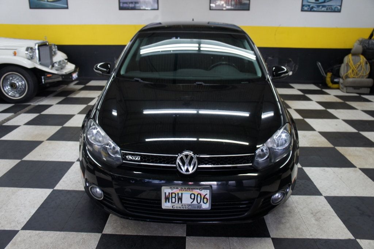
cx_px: 187
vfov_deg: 43.5
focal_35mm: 30
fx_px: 311
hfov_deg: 62.0
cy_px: 124
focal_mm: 20
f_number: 4
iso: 200
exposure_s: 1/30
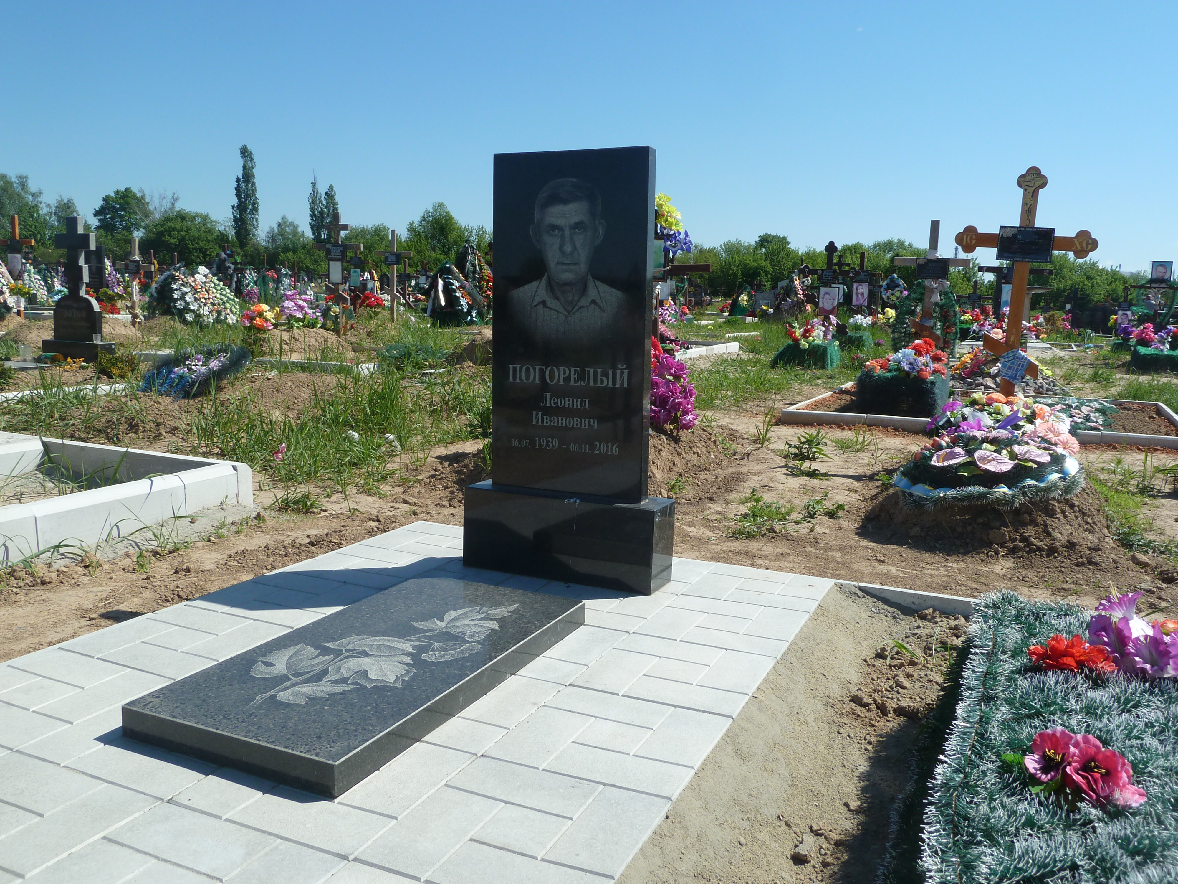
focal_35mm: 29
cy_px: 442
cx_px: 589
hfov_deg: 61.7
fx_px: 987
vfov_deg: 48.2
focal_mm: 4.7
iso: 80
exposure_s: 1/500
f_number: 5
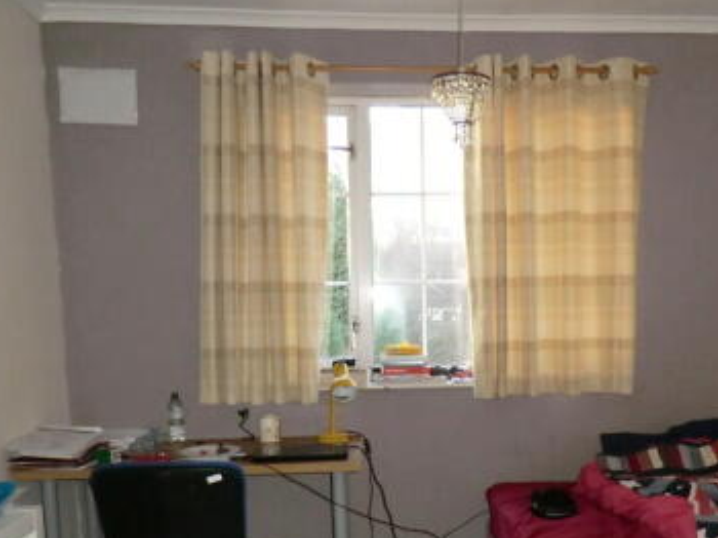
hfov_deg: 46.5
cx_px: 440
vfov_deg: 35.1
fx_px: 829
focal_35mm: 40
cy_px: 408
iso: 400
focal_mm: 4.3
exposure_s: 1/30
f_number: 3.2
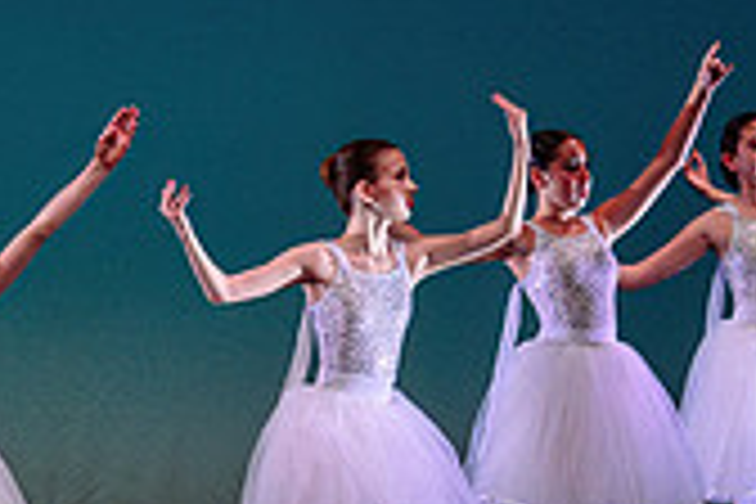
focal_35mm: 321
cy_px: 775
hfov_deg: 6.4
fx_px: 6740
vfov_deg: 4.3
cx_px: -151
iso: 1600
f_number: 2.8
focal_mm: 70
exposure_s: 1/500
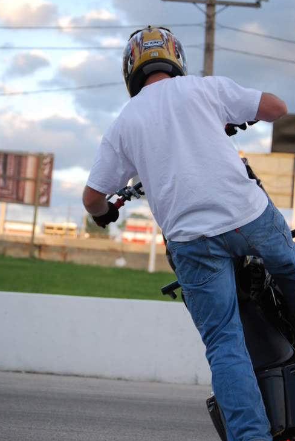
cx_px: 146
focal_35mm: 91
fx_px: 1110
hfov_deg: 15.1
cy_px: 226
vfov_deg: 22.5
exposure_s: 1/500
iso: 640
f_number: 4
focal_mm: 55
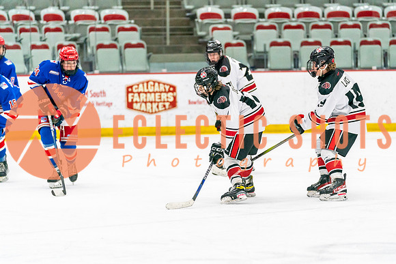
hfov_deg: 10.3
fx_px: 2203
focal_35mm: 200
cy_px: 157
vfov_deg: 6.9
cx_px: 220
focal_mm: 154
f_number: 2.8
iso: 3200
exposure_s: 1/1250
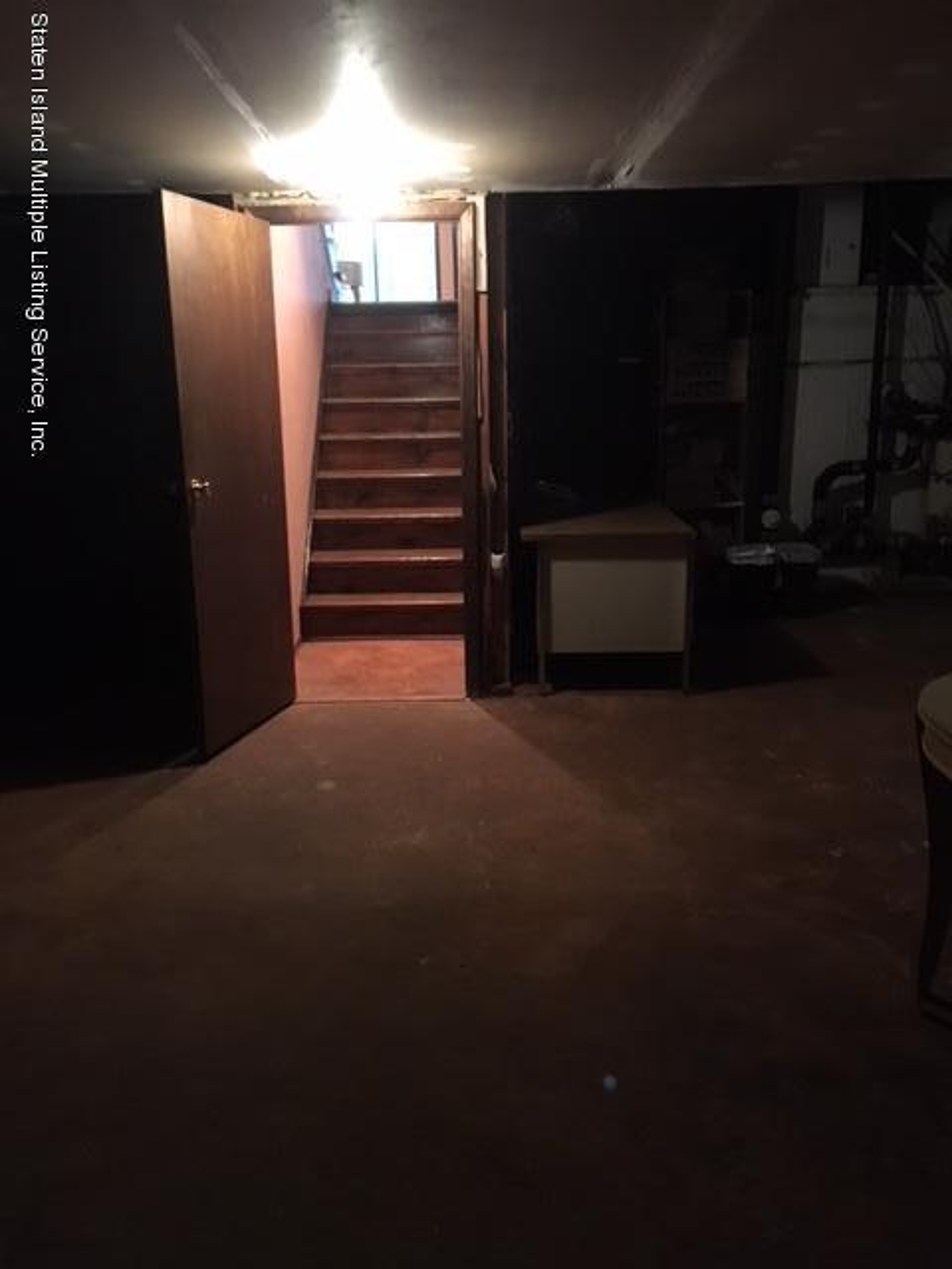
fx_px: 1063
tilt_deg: -12.9
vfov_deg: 61.7
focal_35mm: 29
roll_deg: +1.8
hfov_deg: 48.2
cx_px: 476
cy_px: 634
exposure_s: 1/15
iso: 320
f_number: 2.2
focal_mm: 4.15
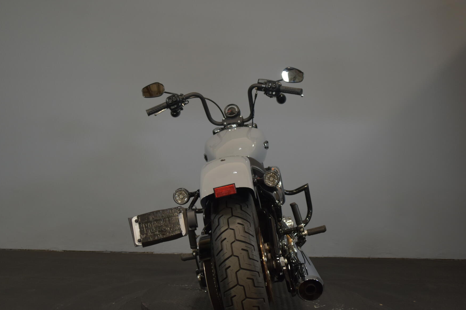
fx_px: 531
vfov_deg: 32.6
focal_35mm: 41
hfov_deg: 47.4
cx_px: 249
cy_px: 160
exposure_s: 1/30
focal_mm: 24
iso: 560
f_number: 4
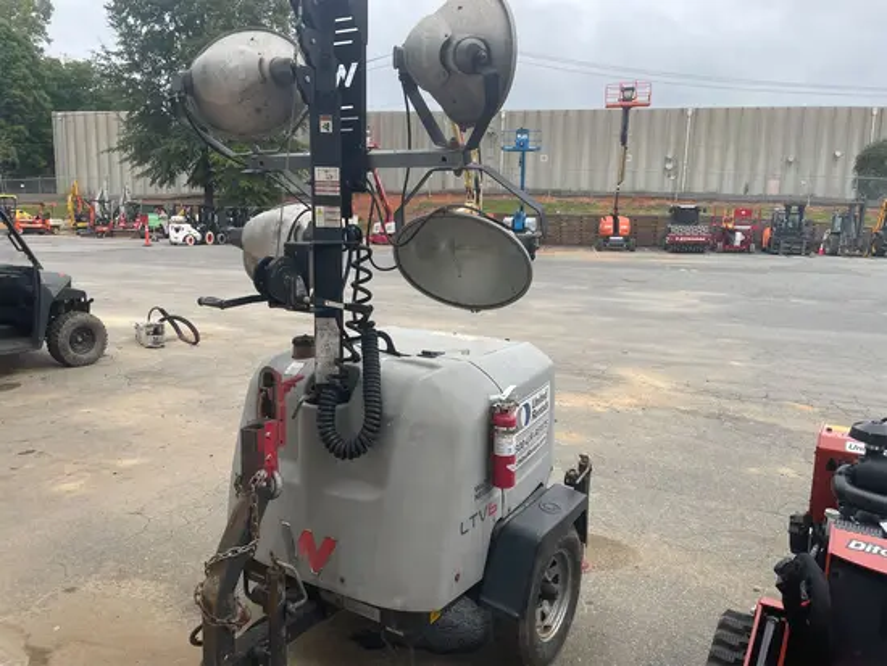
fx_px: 667
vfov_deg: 53.1
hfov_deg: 67.3
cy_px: 333
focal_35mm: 26
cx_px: 444
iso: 32
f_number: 1.6
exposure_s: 1/362
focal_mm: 4.2
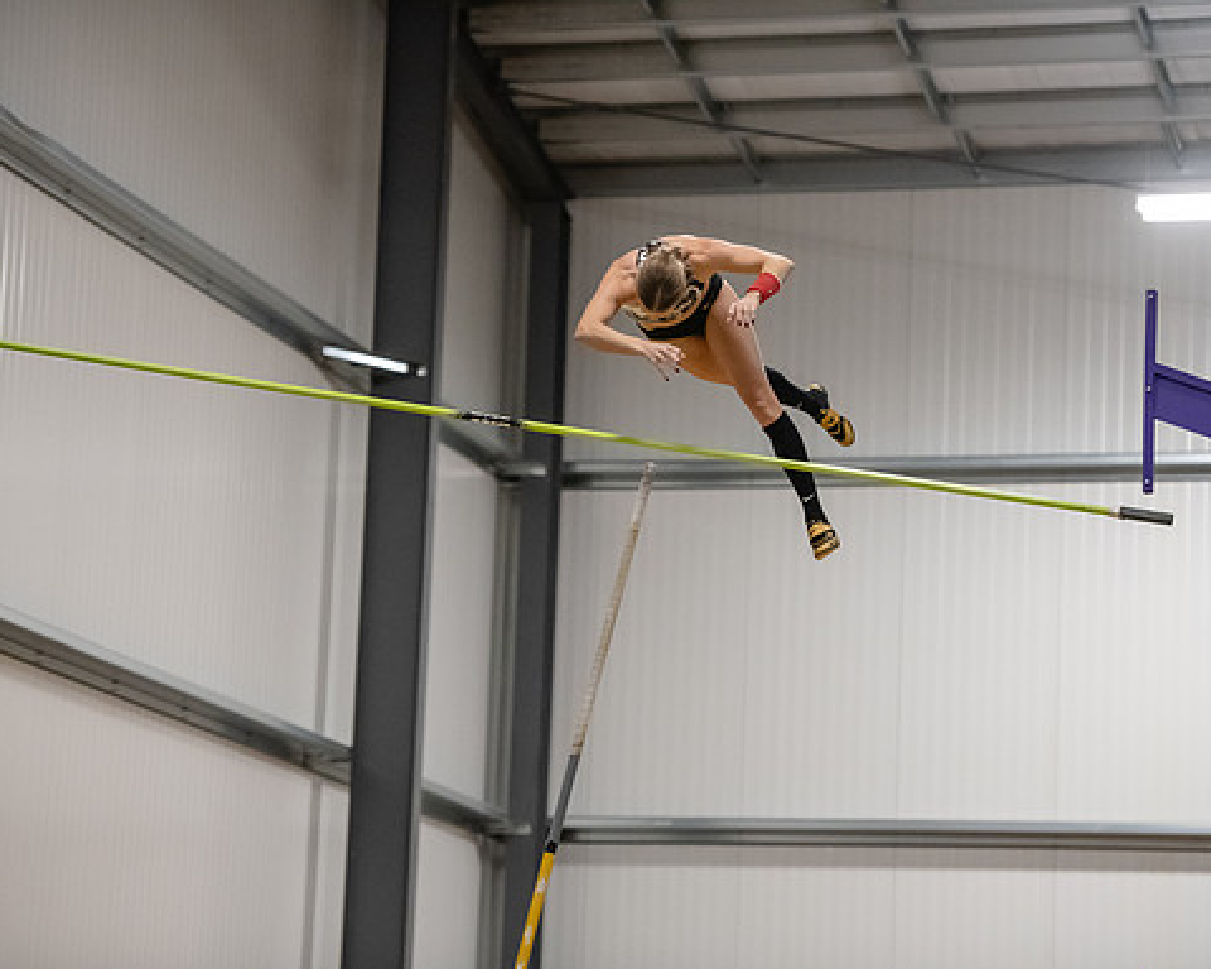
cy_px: 486
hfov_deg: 14.2
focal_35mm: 136
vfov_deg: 11.4
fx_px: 4874
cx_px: 658
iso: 6400
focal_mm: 120
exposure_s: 1/1000
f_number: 2.8
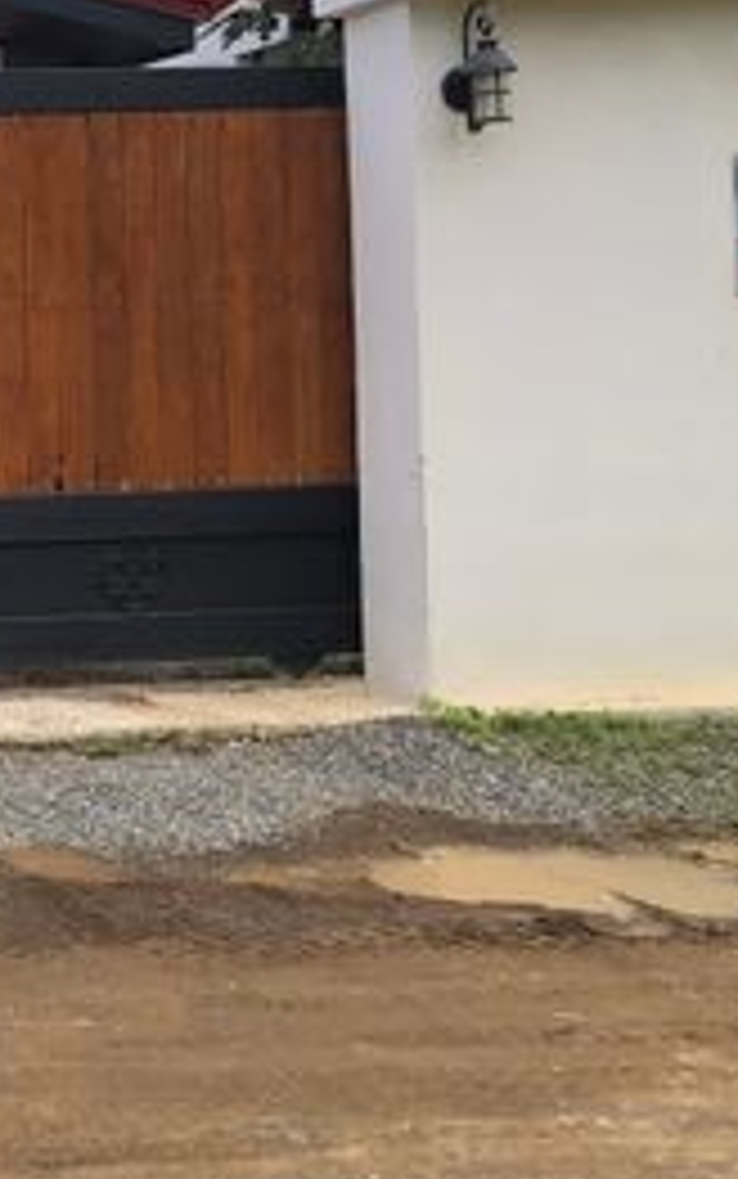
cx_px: -580
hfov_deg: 16.2
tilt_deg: +0.5
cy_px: 315
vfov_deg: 29.8
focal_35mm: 68
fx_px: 2186
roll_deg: +1.5
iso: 20
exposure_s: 1/2000
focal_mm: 3.99
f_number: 1.8
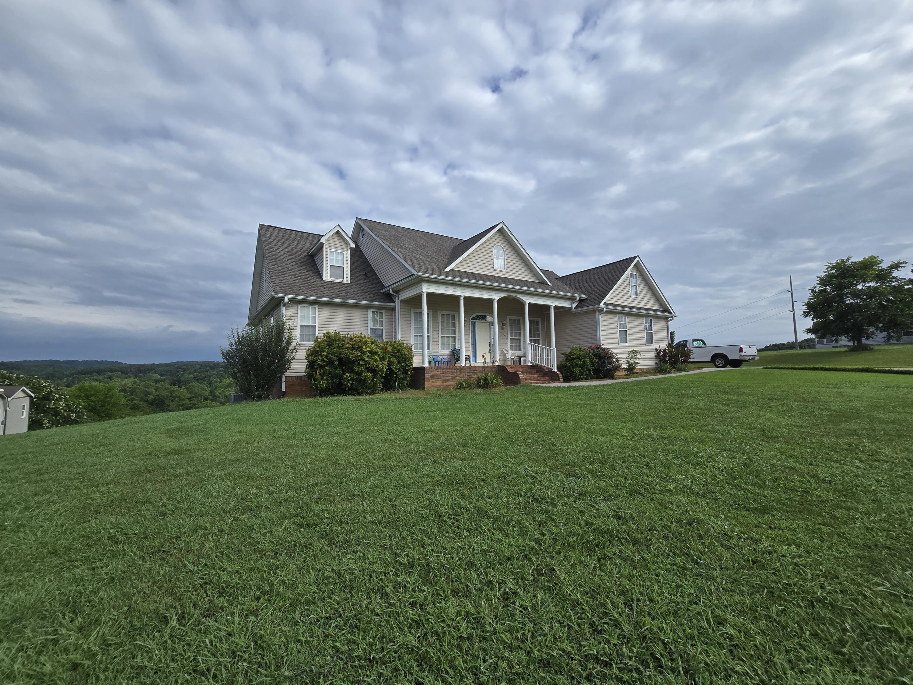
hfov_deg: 106.2
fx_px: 343
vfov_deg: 89.9
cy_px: 342
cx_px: 456
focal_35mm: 13
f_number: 2.2
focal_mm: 2.2
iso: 50
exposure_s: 1/3399
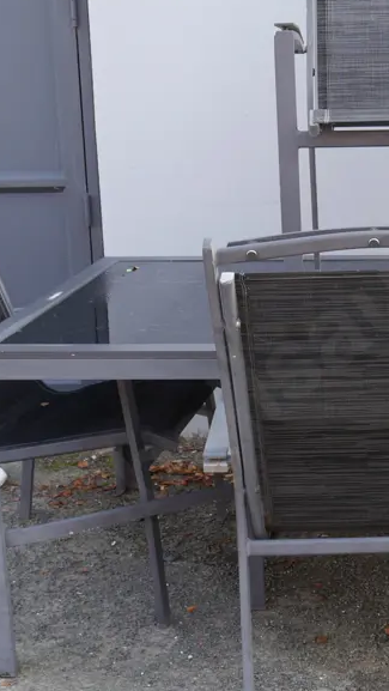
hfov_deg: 20.1
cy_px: 294
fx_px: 1062
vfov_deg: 35.9
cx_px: 394
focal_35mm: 58
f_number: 4.5
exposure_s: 1/125
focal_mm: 15
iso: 200
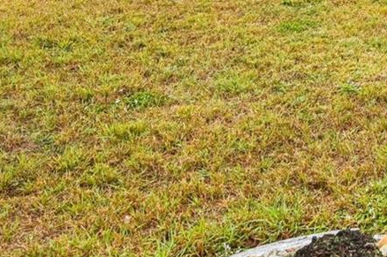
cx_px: 549
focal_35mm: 73
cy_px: -209
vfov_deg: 15.8
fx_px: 784
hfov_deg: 23.3
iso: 400
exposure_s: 1/1600
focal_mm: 20
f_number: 8
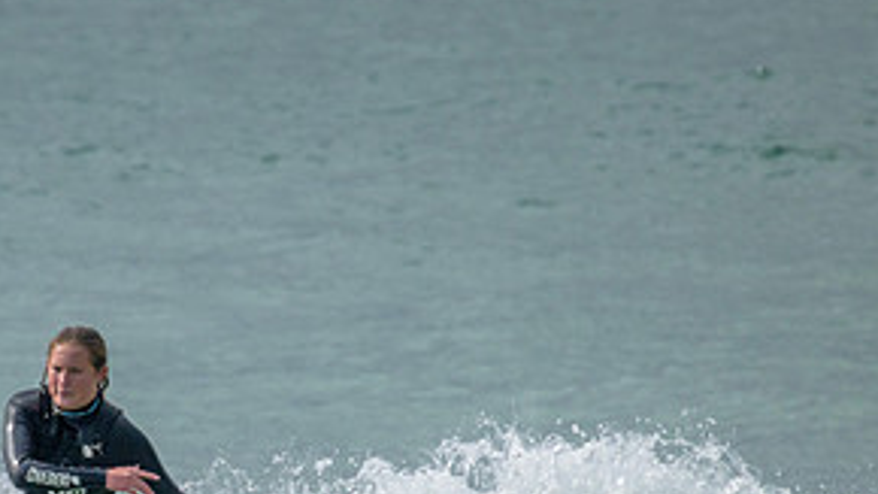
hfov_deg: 1.3
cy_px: 565
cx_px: 215
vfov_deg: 0.7
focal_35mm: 1674
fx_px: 38965
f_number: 11
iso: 1600
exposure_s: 1/1600
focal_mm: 800
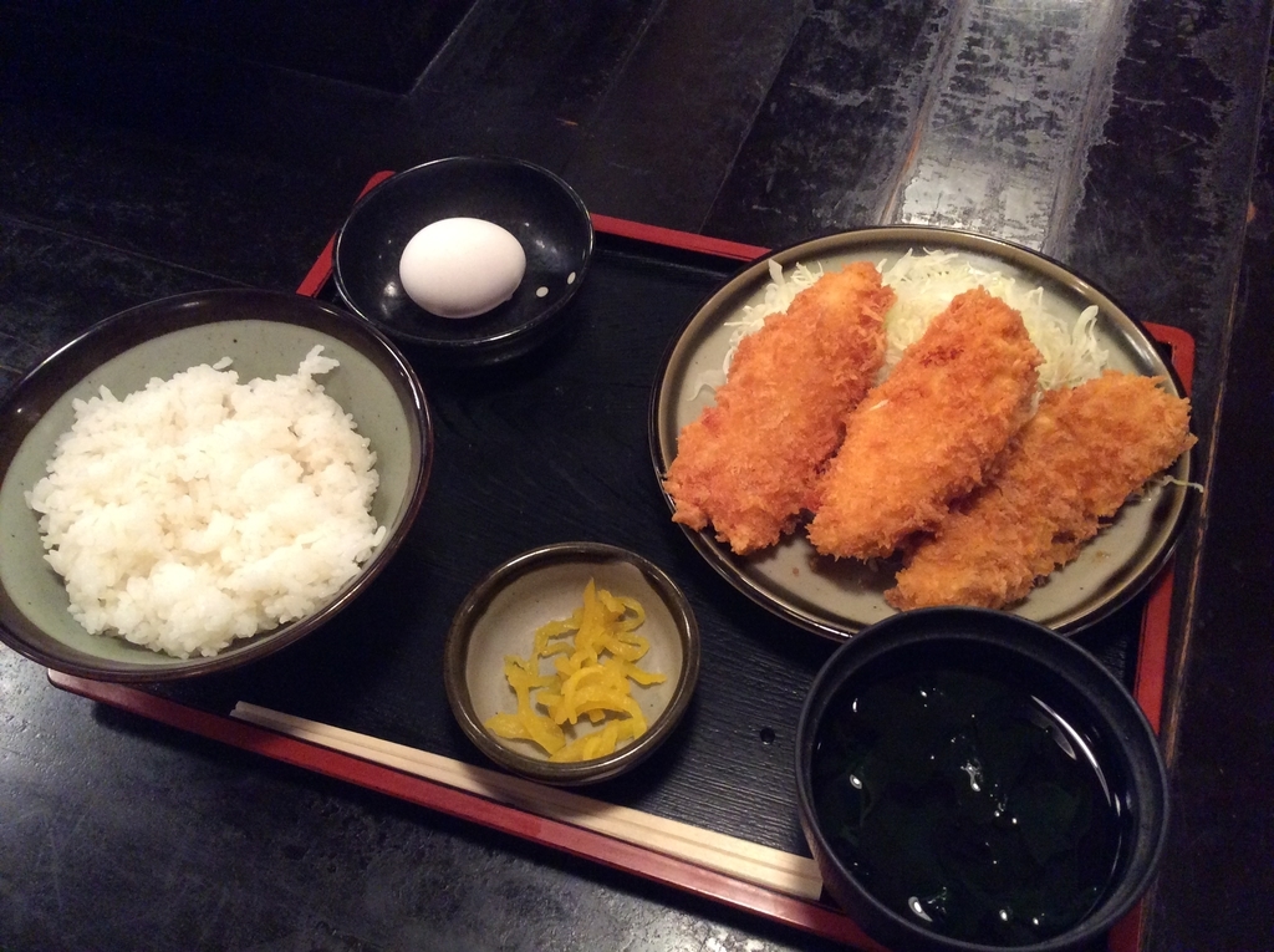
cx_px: 637
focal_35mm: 32
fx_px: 1176
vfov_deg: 44.1
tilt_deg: -55.6
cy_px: 476
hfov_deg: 56.9
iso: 250
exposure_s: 1/24
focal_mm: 3.3
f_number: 2.4
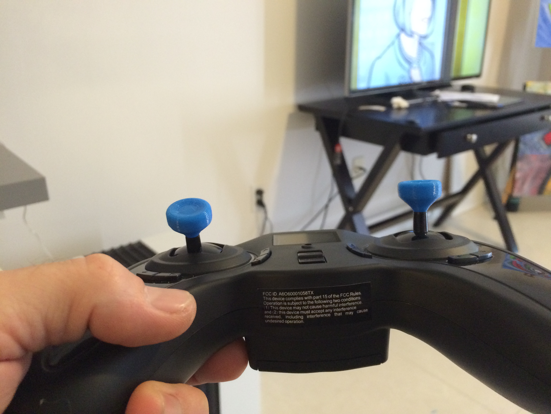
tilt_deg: -22.5
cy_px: 207
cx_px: 276
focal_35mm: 29
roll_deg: +0.7
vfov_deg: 48.2
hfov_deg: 61.7
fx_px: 462
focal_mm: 4.15
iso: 250
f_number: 2.2
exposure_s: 1/30
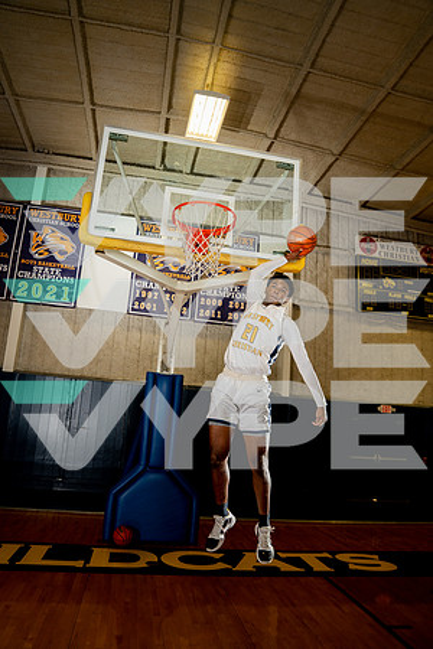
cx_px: 216
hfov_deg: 53.1
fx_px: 433
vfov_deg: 73.7
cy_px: 324
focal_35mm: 24
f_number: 4
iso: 400
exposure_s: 1/250
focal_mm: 24
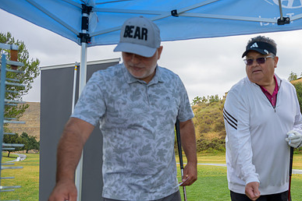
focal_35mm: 36
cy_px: 131
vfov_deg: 36.6
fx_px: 302
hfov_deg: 51.0
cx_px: 226
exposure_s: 1/2500
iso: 800
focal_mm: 24
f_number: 4
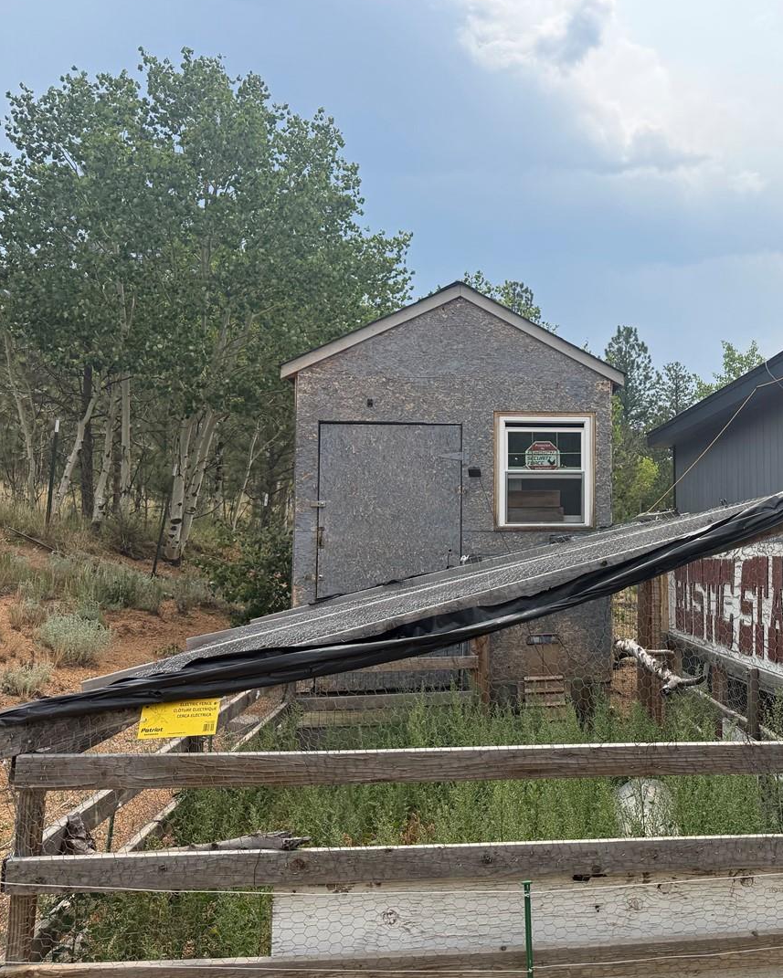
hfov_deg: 40.1
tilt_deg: +5.0
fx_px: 1014
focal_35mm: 35
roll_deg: -0.2
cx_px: 654
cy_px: 476
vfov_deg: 51.5
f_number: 1.78
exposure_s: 1/6173
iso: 100
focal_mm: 6.76
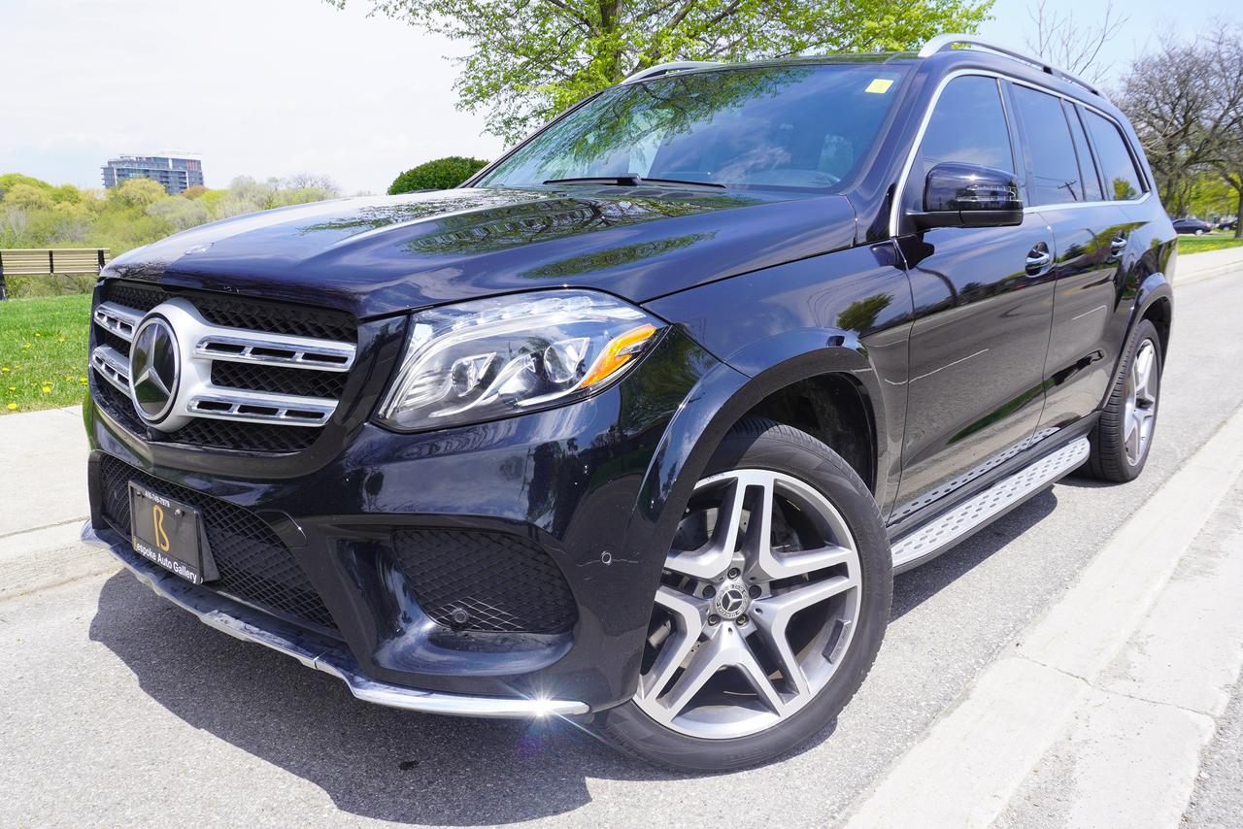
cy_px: 414
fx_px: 984
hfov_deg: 64.5
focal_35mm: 28
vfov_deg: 45.7
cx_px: 622
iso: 100
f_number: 8
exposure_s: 1/125
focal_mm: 19
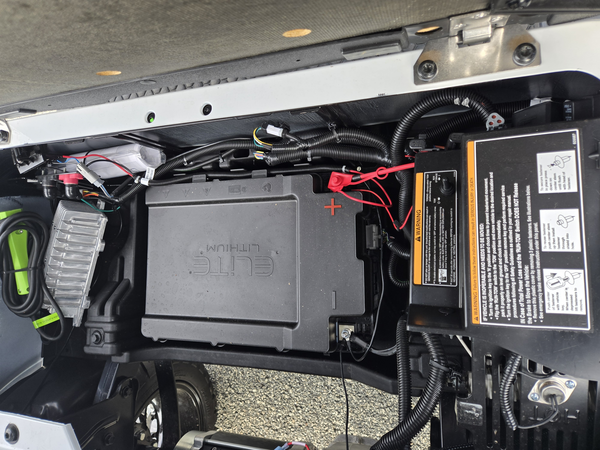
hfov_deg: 73.9
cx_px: 300
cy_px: 225
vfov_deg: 58.9
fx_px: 399
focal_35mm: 23
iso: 64
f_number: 1.8
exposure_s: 1/180
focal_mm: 5.4
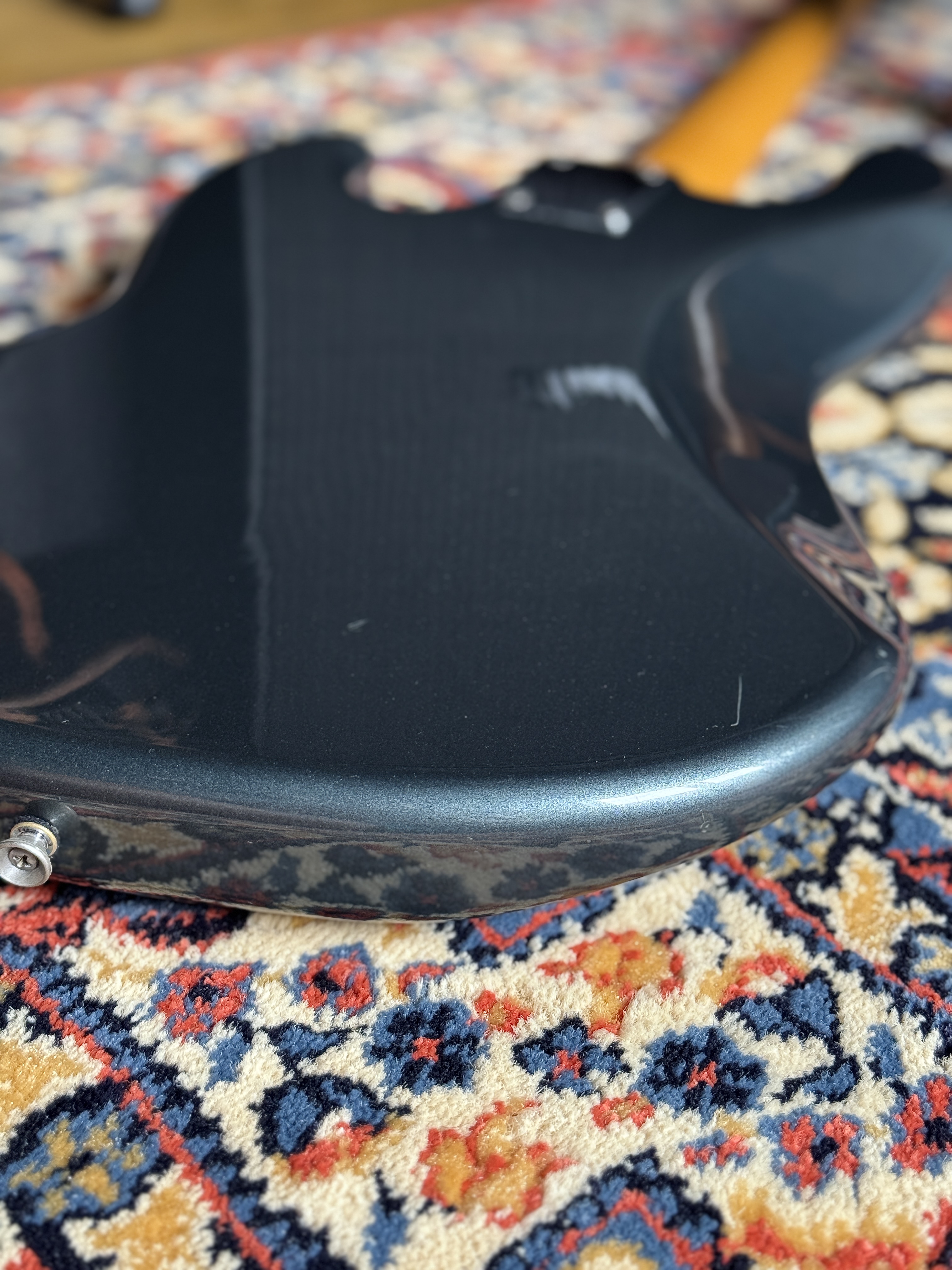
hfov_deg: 30.3
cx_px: 476
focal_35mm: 48
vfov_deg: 39.7
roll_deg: -0.6
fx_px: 1760
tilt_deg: -32.0
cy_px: 635
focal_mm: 6.76
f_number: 1.78
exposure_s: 1/55
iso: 250
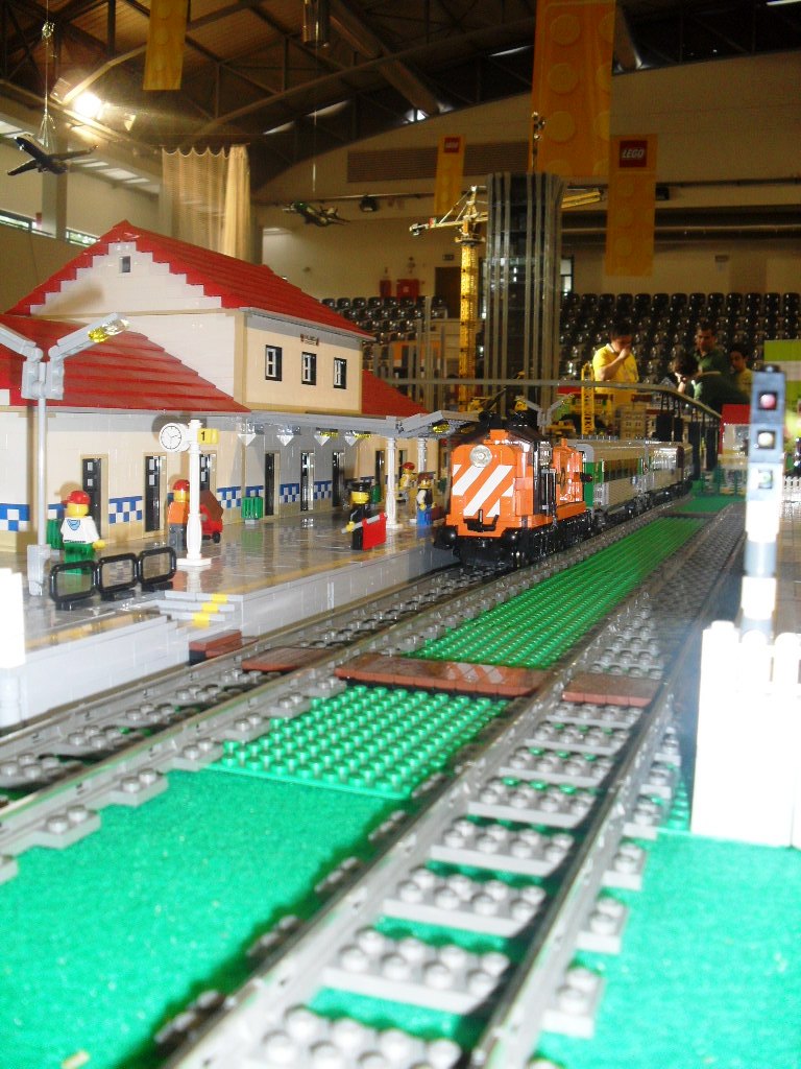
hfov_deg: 40.7
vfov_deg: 52.6
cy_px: 534
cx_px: 400
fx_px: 1080
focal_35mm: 35
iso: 200
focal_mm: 6.3
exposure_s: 1/45
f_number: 3.2
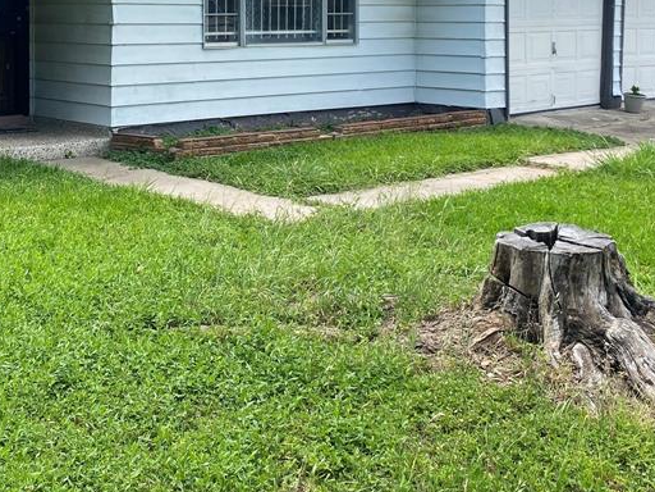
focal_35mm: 52
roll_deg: -0.1
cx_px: 148
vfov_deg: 26.8
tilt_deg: -2.0
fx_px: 984
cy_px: 28
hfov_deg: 35.8
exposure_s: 1/998
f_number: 1.8
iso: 32
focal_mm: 4.25
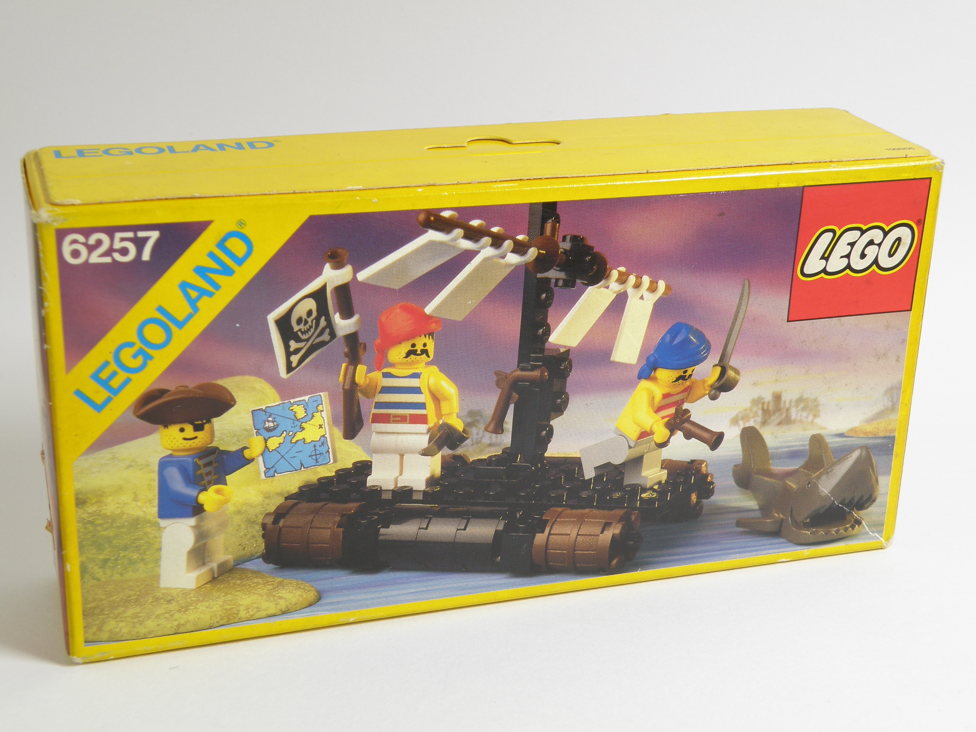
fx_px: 1551
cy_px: 366
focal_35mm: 55
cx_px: 488
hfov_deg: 34.9
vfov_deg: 26.6
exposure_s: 1/15
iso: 64
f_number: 3.5
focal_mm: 9.77
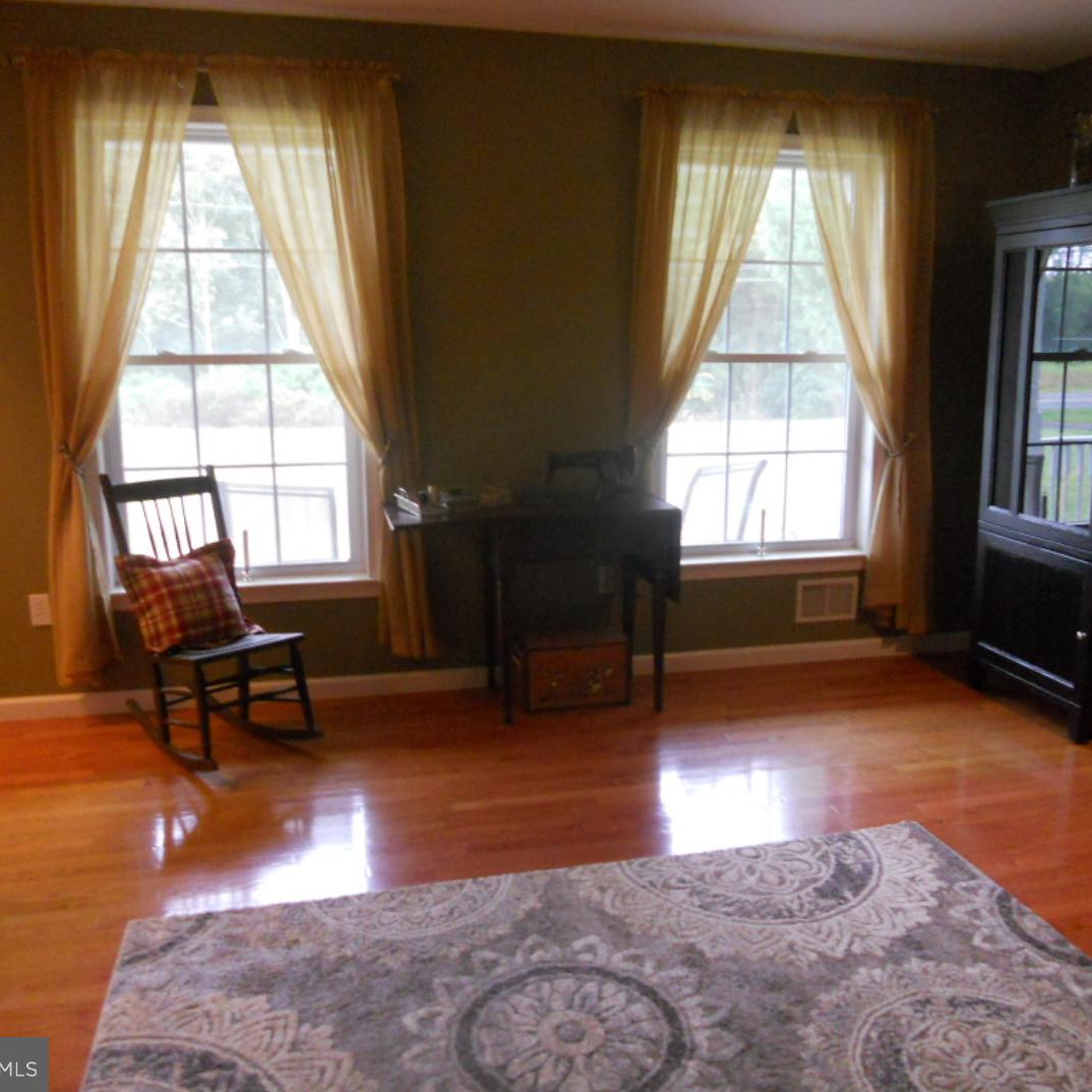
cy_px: 547
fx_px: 1142
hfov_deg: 51.0
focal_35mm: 32
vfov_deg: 51.1
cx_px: 603
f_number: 3.2
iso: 400
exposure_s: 1/15
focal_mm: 4.9
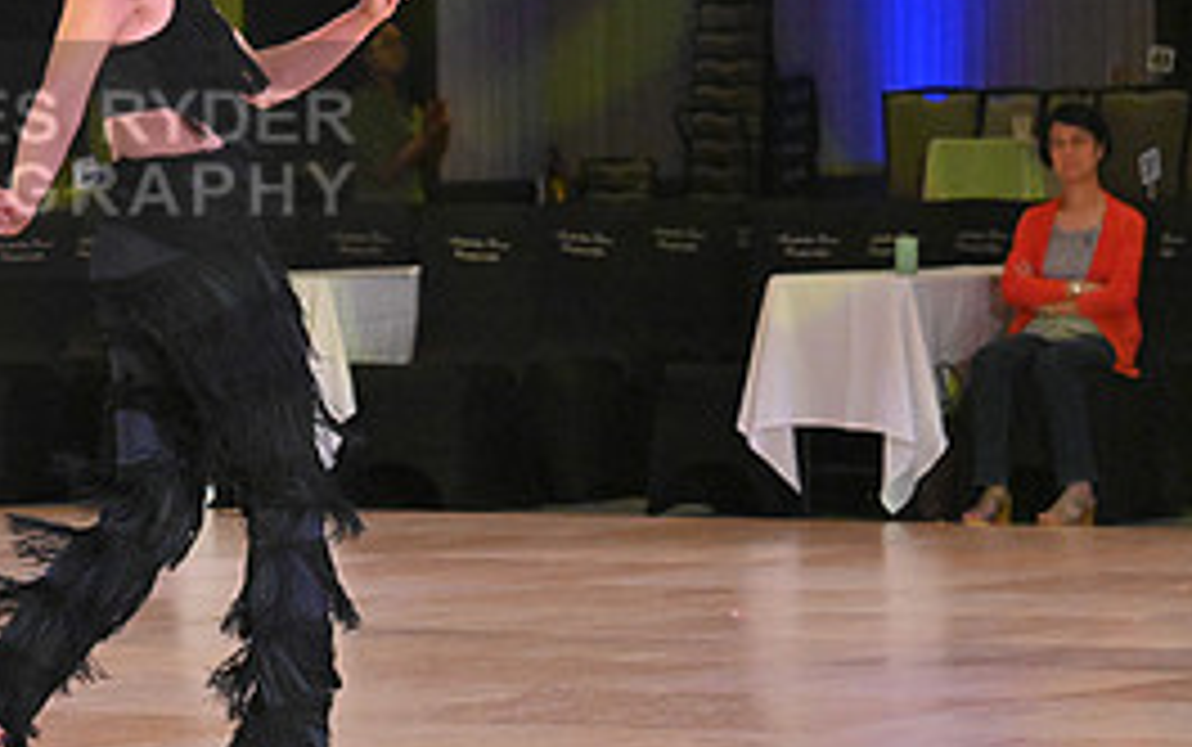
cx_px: -81
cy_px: 160
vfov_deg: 5.6
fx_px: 7607
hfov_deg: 8.9
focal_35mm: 234
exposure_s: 1/400
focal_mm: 105
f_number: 8
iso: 5000
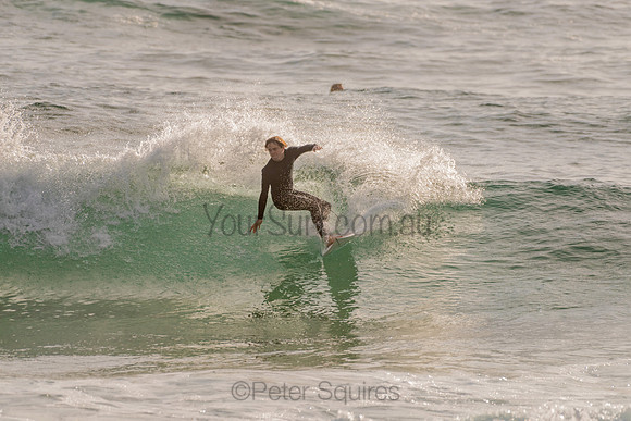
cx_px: 308
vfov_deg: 2.2
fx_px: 10745
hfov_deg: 3.4
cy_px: 204
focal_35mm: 613
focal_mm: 500
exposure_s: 1/2000
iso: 110
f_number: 5.6
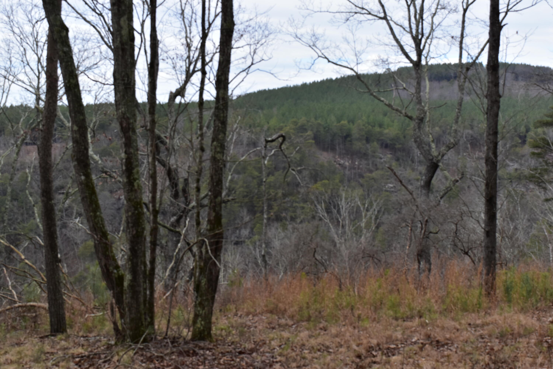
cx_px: 276
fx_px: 783
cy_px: 184
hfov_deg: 38.9
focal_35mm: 51
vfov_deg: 26.5
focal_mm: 34
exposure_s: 1/320
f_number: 10
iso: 400
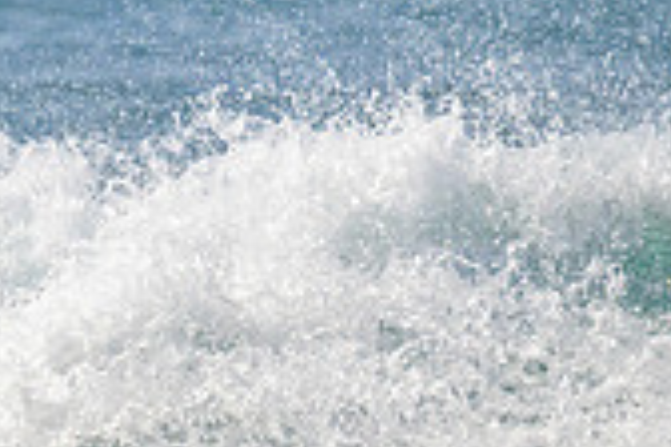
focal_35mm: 2748
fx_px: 51216
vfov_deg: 0.5
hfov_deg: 0.8
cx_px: -562
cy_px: 543
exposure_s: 1/2000
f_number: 11
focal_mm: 550
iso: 720
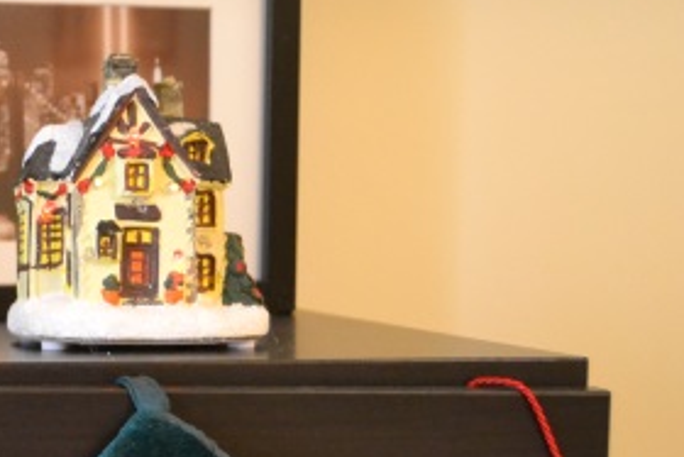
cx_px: -242
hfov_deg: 20.4
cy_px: 332
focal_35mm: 90
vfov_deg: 15.2
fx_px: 1711
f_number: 3.5
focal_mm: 20
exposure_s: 1/60
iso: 2800
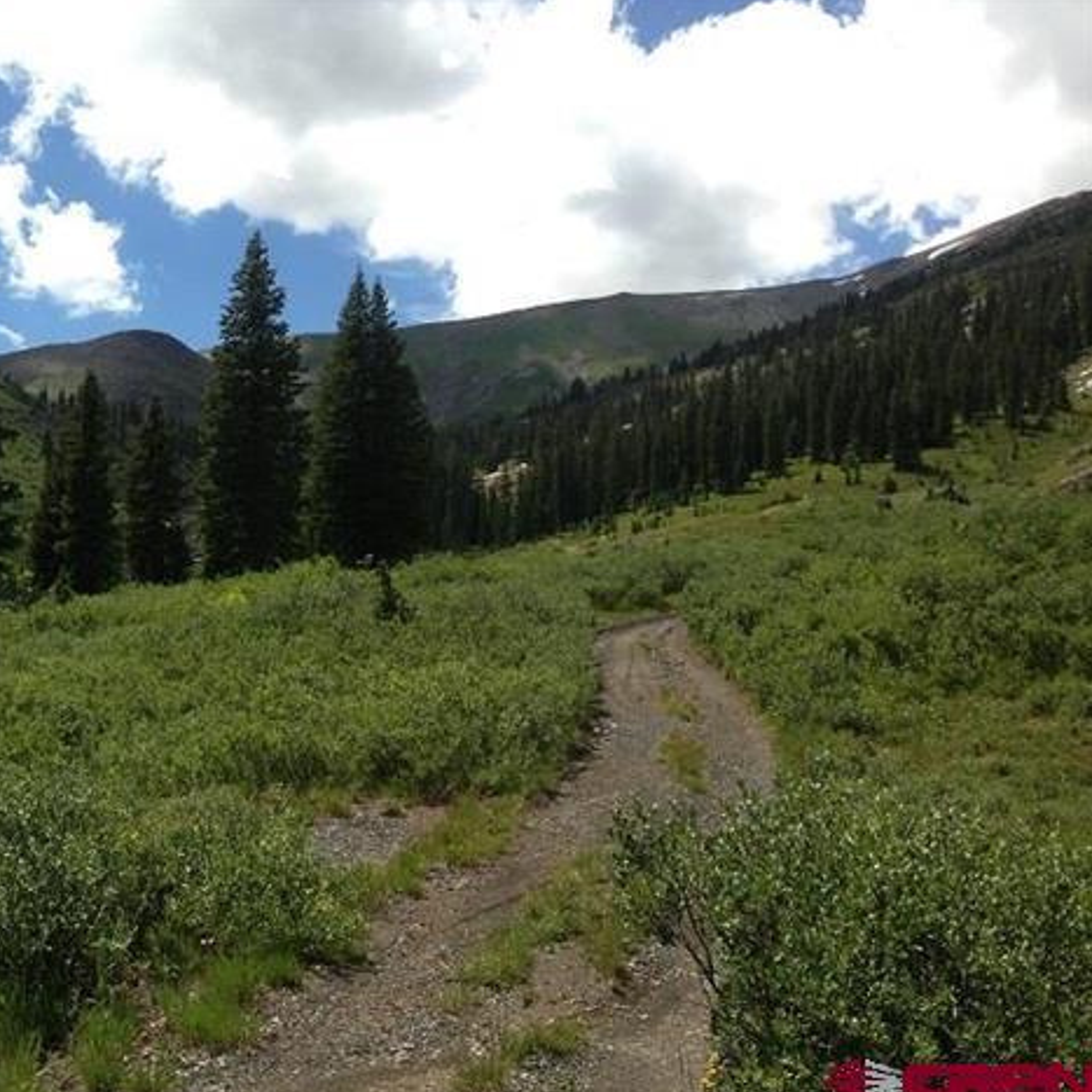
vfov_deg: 41.9
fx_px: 1428
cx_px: 351
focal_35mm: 40
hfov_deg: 41.2
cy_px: 554
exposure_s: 1/1427
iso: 50
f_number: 2.4
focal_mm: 4.13
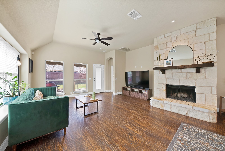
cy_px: 76
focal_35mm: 12
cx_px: 112
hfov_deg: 112.6
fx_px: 75
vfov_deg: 90.1
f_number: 9
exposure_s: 1/5
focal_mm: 12
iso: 640
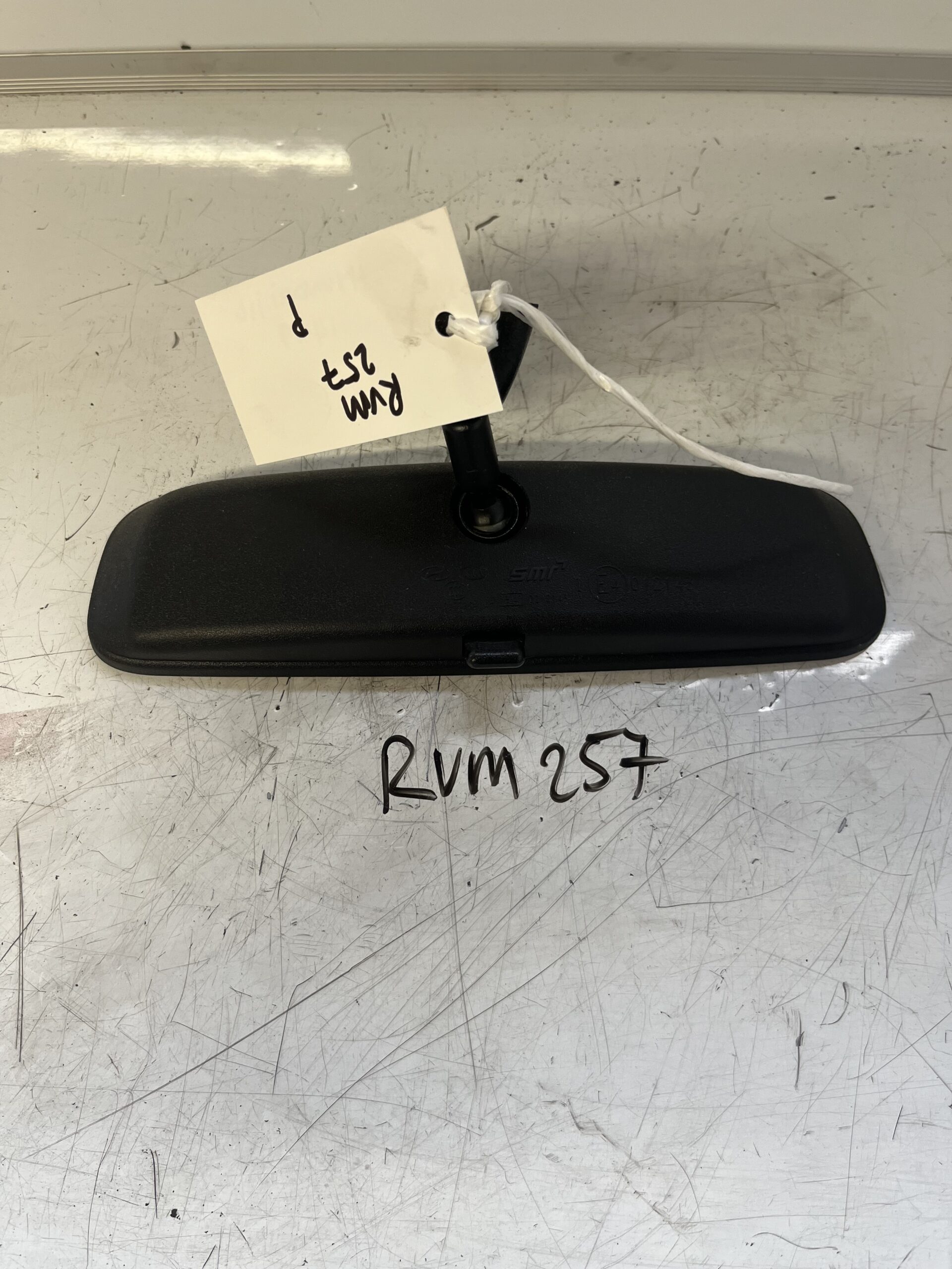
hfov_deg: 53.1
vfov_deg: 67.3
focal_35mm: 26
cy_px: 634
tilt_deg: -66.8
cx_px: 476
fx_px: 953
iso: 125
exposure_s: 1/100
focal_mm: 5.1
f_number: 1.6
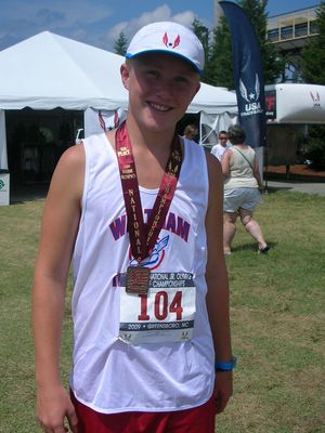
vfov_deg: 52.6
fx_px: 438
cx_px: 162
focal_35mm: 35
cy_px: 216
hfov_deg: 40.7
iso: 50
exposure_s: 1/218
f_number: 8.5
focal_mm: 5.8
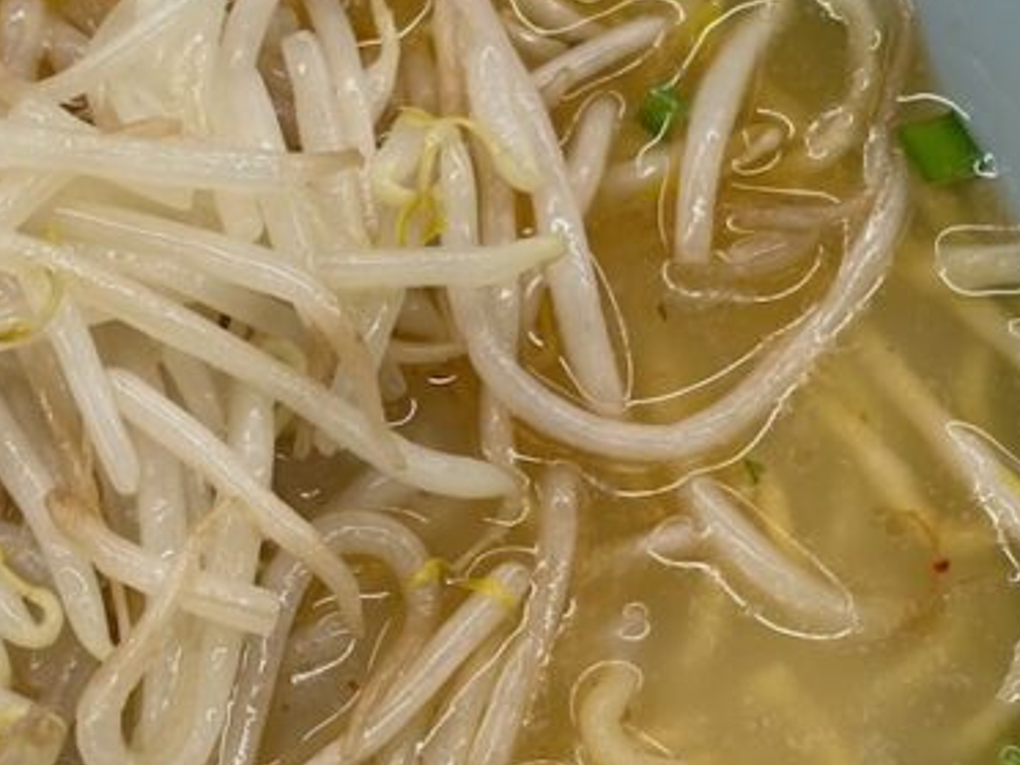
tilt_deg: -64.3
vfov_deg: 10.4
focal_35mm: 143
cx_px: 118
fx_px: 4214
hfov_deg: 13.7
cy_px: 507
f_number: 1.6
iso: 40
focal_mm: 5.96
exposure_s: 1/100
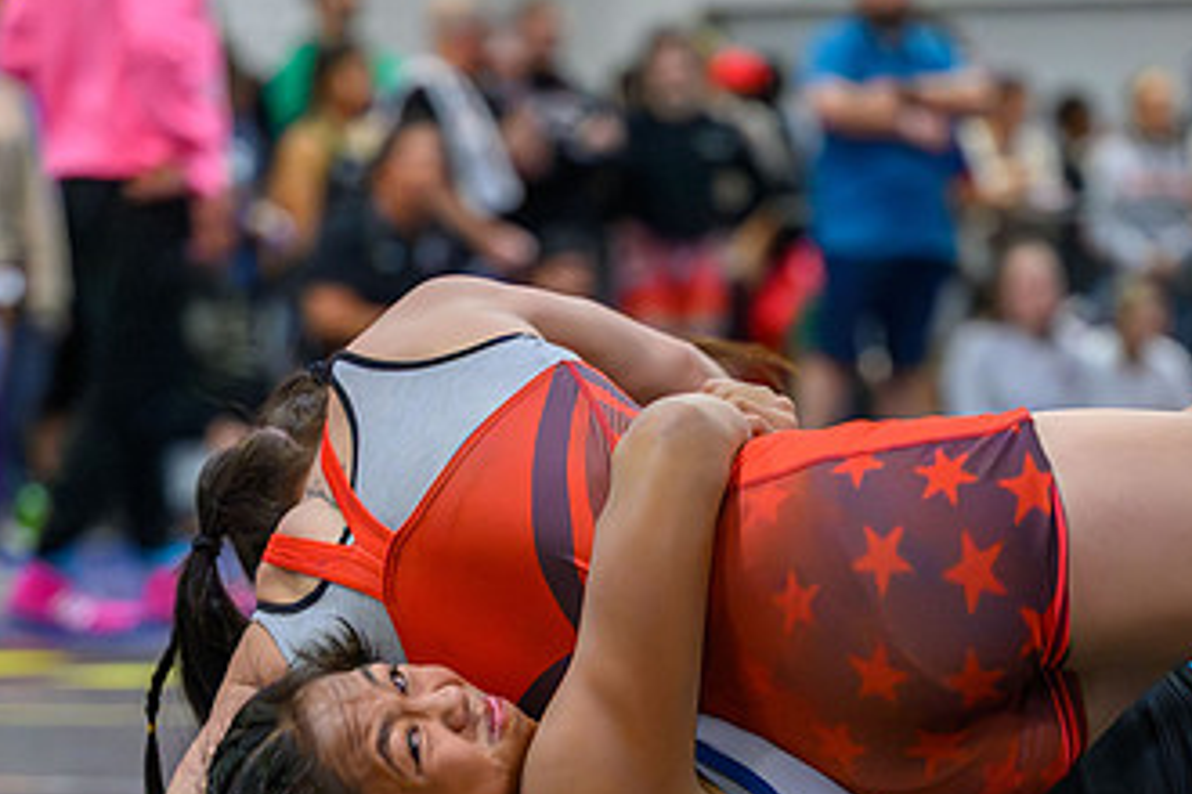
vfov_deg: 6.4
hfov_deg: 9.7
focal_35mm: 213
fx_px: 7052
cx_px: 669
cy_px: 854
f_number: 2.8
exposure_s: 1/800
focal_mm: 92
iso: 14400
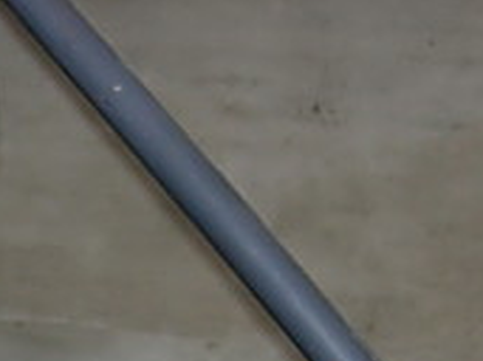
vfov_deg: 9.8
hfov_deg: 13.6
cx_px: -59
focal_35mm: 142
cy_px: 674
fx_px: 1980
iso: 79
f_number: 2.8
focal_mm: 7.8
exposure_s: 1/64
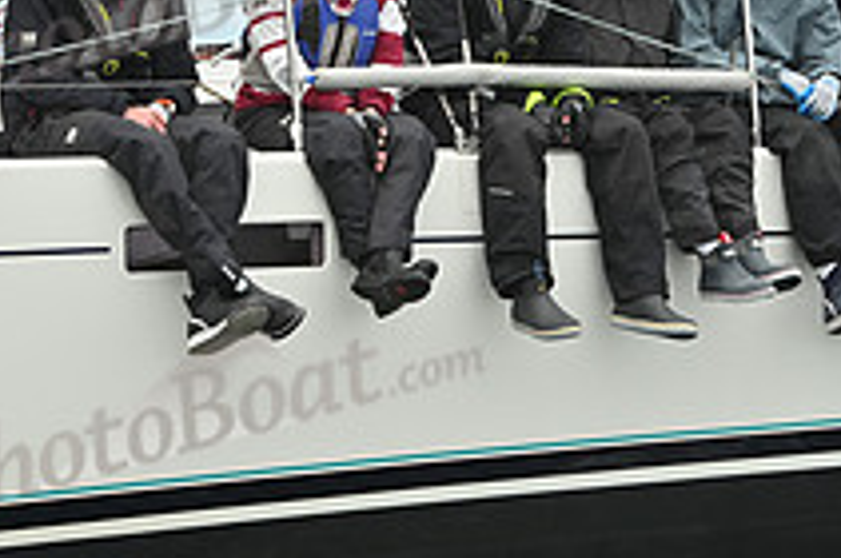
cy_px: 153
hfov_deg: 7.3
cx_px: 694
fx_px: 6554
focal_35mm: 281
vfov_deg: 4.9
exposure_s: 1/1000
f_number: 9
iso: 320
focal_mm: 102
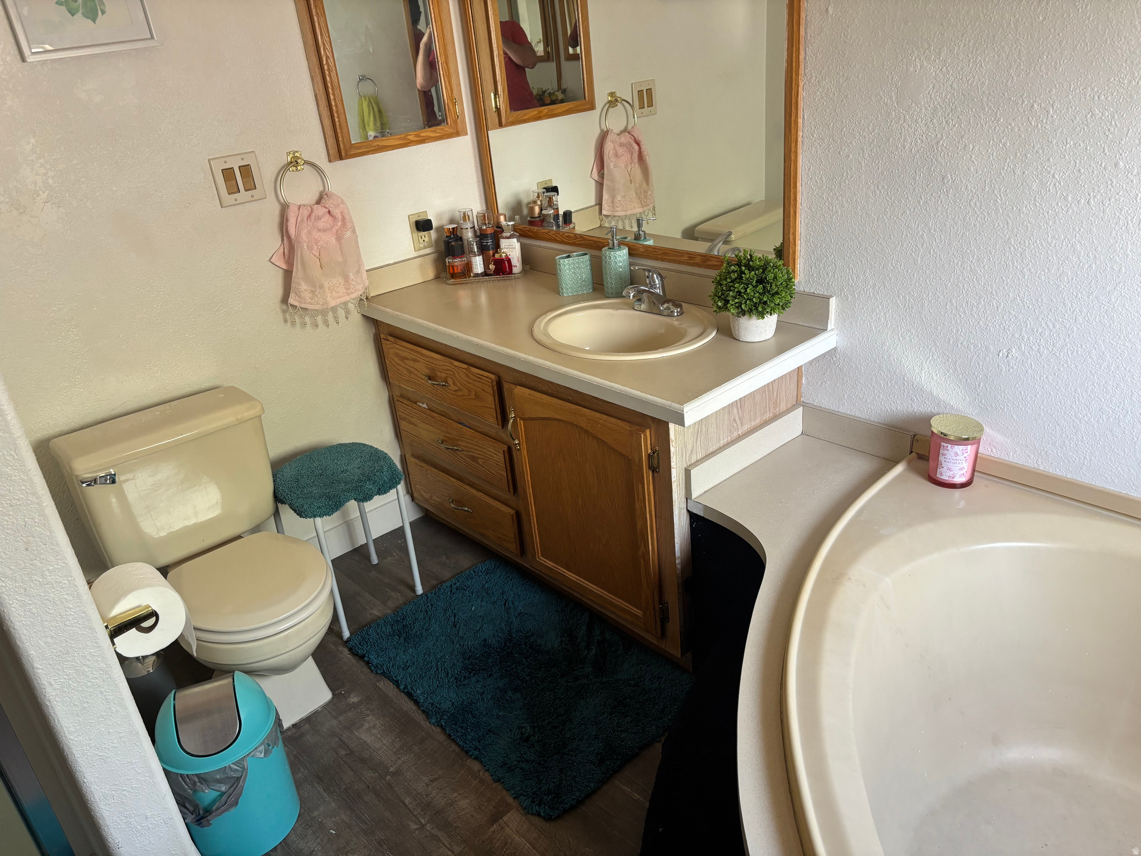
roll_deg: +5.9
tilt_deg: -24.7
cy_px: 428
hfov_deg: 67.3
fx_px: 857
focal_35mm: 26
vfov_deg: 53.1
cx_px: 570
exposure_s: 1/74
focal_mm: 5.96
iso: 125
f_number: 1.6
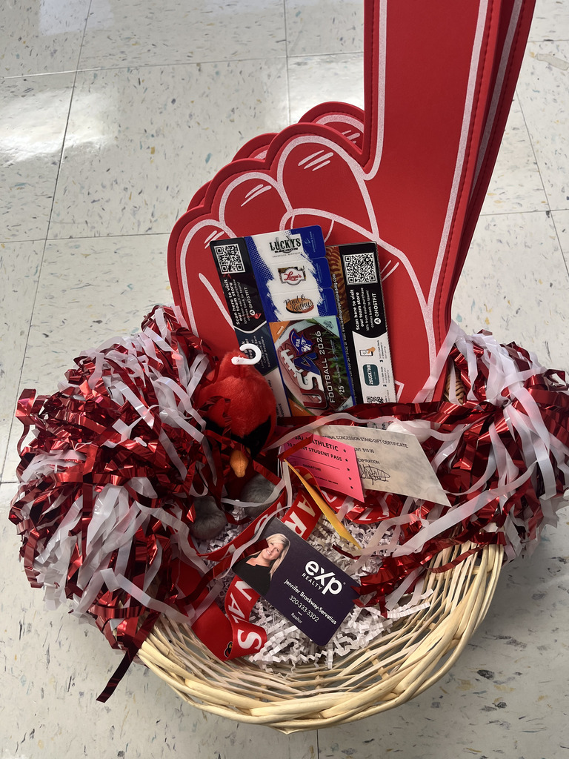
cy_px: 380
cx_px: 284
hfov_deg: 53.1
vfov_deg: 67.3
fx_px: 570
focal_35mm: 26
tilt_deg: -65.5
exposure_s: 1/120
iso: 100
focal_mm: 5.1
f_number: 1.6
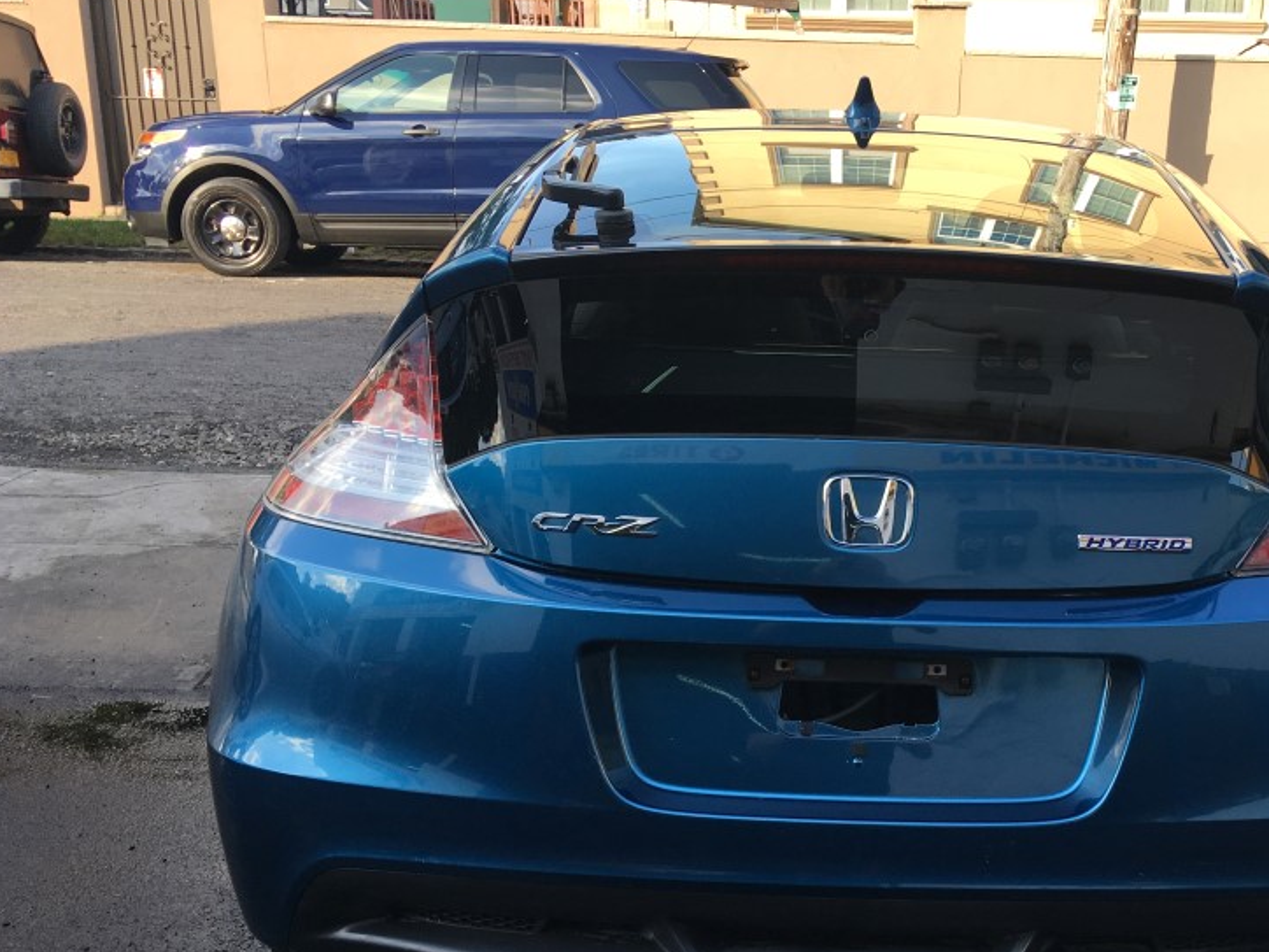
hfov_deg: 45.1
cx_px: 850
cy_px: 594
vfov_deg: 35.0
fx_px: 1503
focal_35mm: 41
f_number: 2.2
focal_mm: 4.15
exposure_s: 1/265
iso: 25
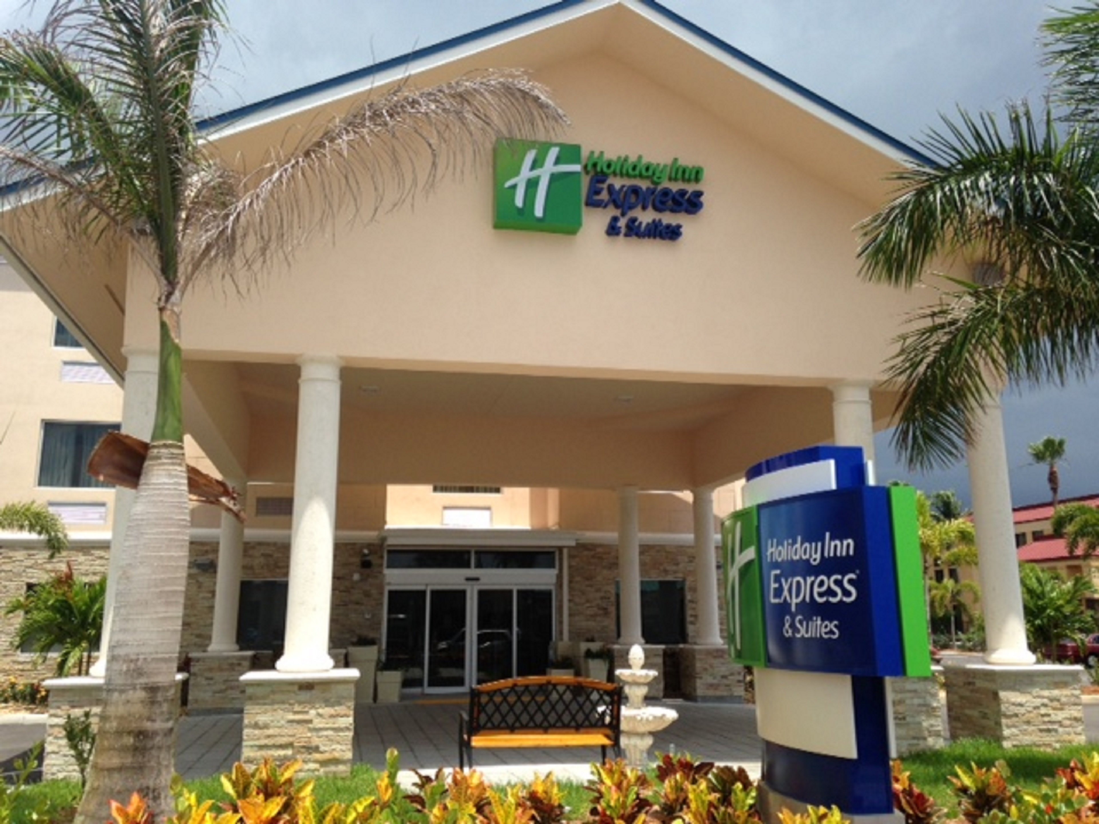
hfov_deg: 55.4
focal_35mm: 33
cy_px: 412
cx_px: 550
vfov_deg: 42.9
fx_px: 1048
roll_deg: -1.0
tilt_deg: +11.2
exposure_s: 1/1466
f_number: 2.4
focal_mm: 4.12
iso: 50
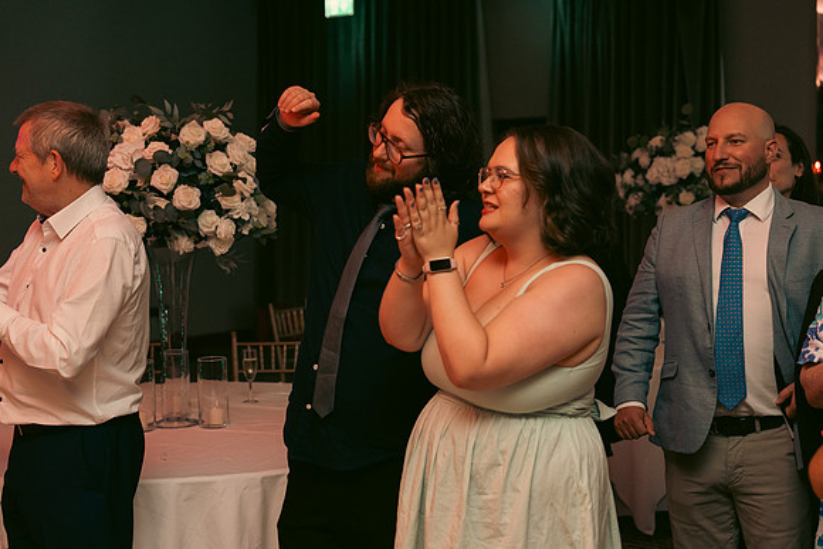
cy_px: 274
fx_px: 1303
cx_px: 412
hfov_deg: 35.0
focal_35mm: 57
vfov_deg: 23.8
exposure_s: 1/160
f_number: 3.5
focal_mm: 57
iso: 2500
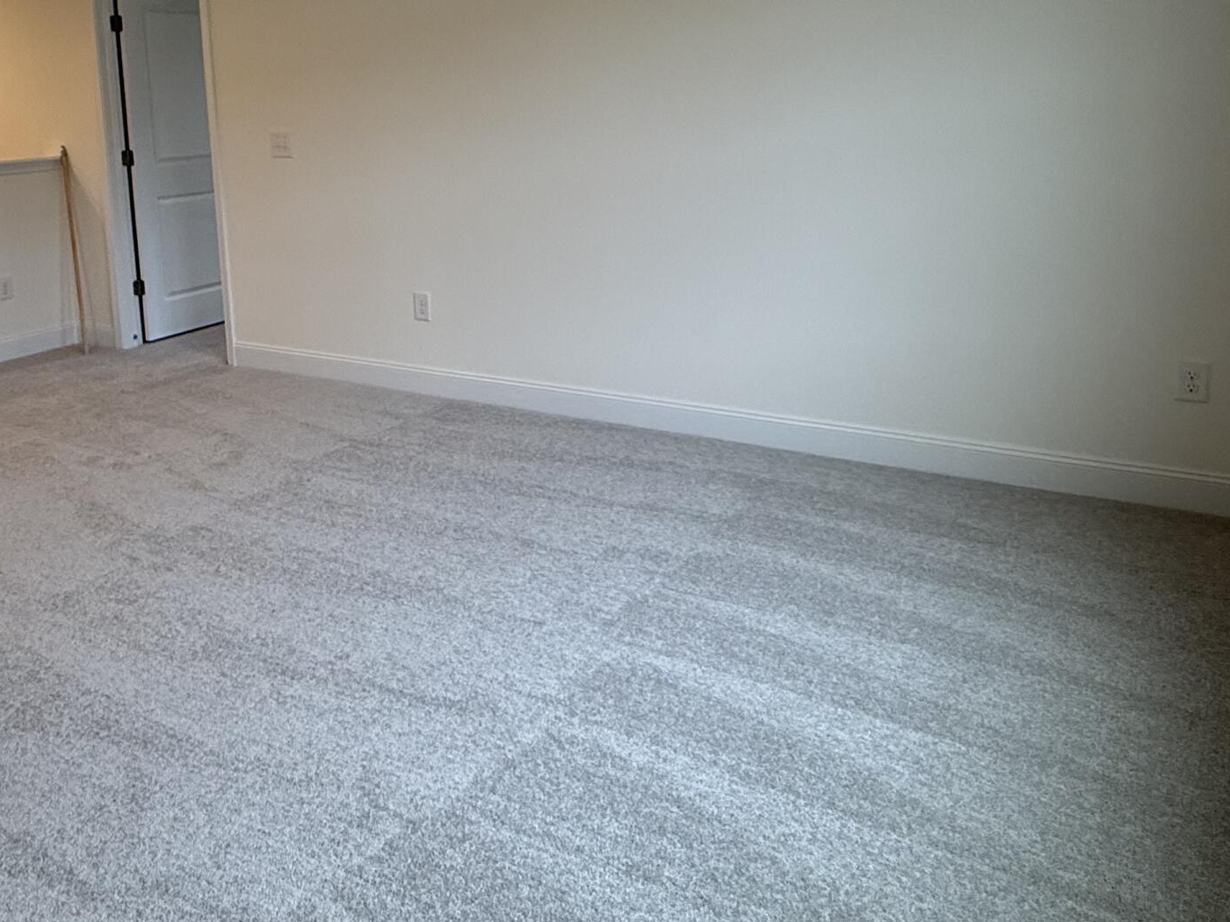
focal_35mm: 30
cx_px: 457
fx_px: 1066
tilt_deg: -6.9
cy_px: 236
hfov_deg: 59.2
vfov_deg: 45.3
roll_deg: +2.9
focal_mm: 2.22
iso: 160
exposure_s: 1/120
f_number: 2.2
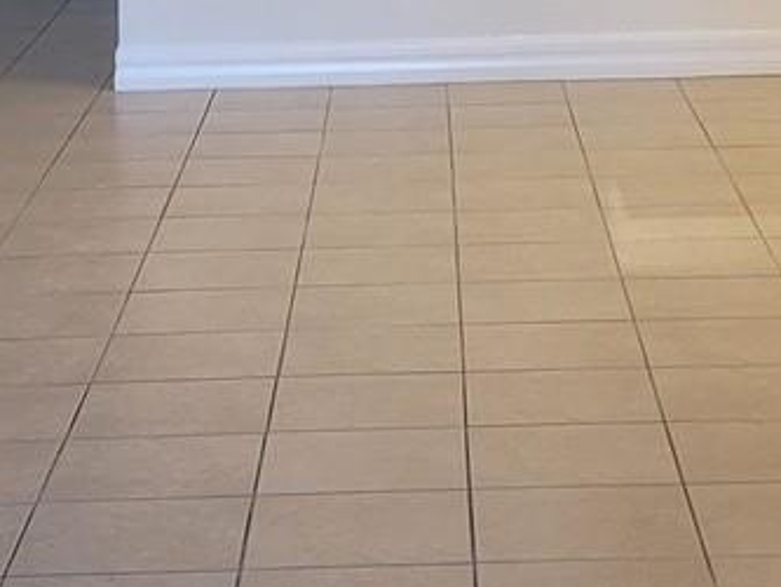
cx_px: 467
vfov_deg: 11.7
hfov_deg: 16.4
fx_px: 2708
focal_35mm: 120
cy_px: -376
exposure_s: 1/120
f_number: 1.8
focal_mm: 7
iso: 320
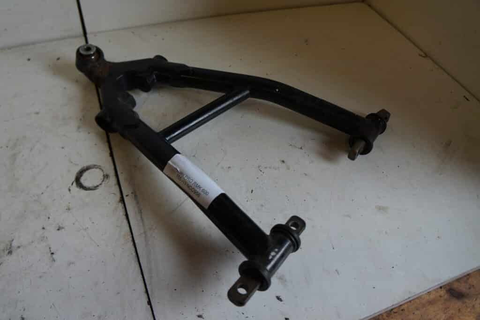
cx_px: 240
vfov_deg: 47.9
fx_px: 360
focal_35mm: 27
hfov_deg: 67.4
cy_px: 160
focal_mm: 18
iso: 125
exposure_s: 1/60
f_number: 4
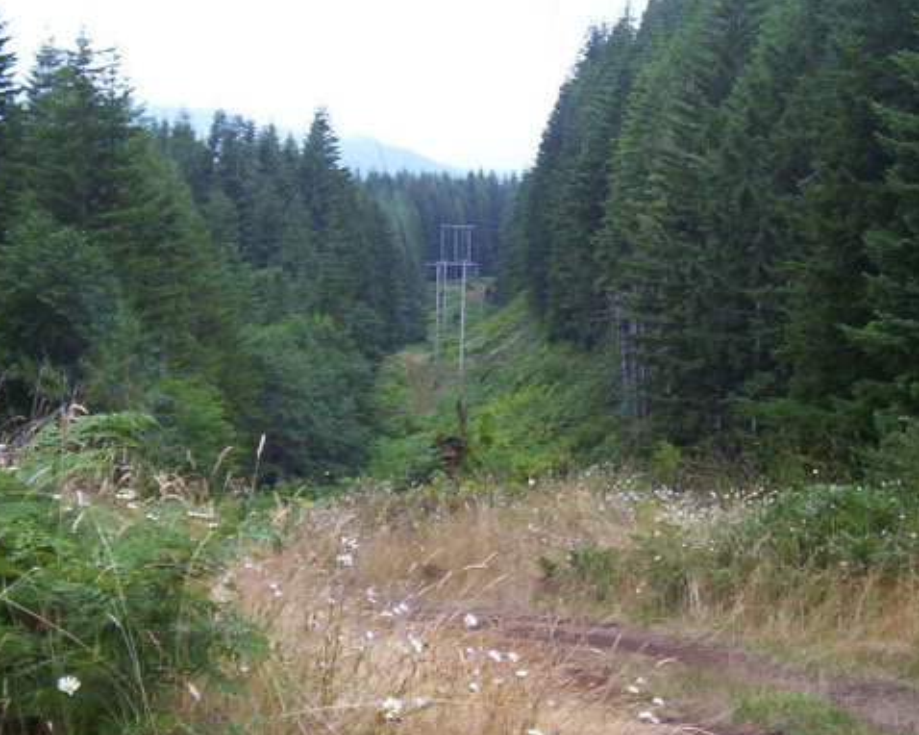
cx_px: 436
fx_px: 1604
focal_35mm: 59
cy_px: 350
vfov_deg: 25.8
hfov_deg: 32.0
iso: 100
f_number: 2.76
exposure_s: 1/311
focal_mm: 5.54
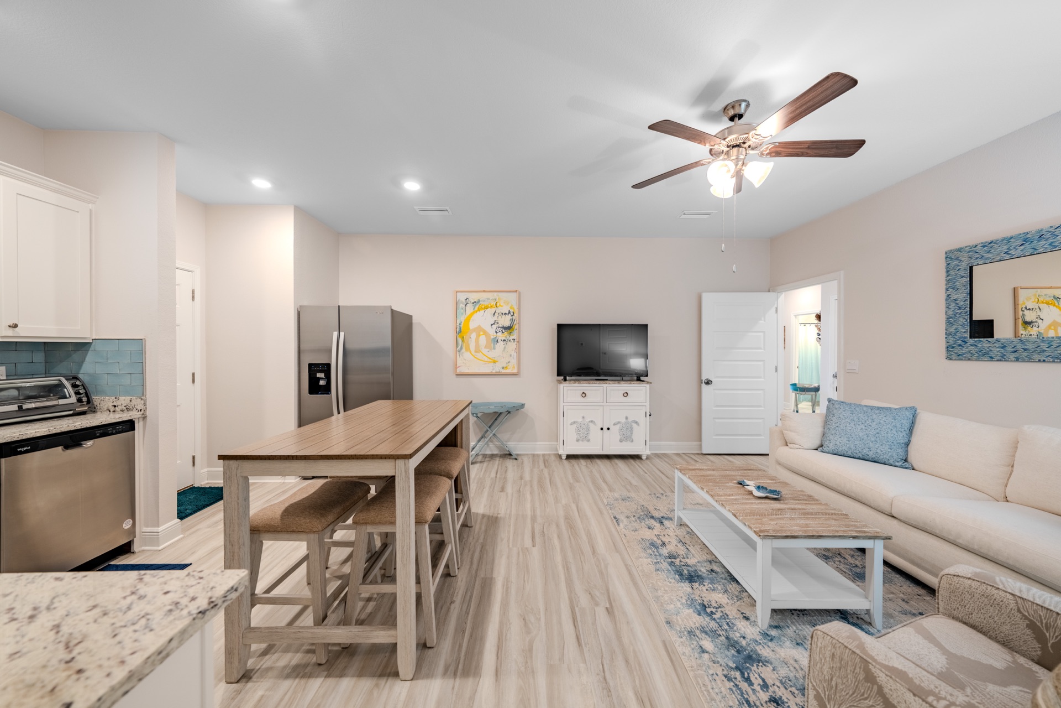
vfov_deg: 90.0
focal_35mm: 12
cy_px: 354
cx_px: 530
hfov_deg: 112.6
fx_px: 354
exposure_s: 1/80
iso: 400
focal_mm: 12
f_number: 4.5
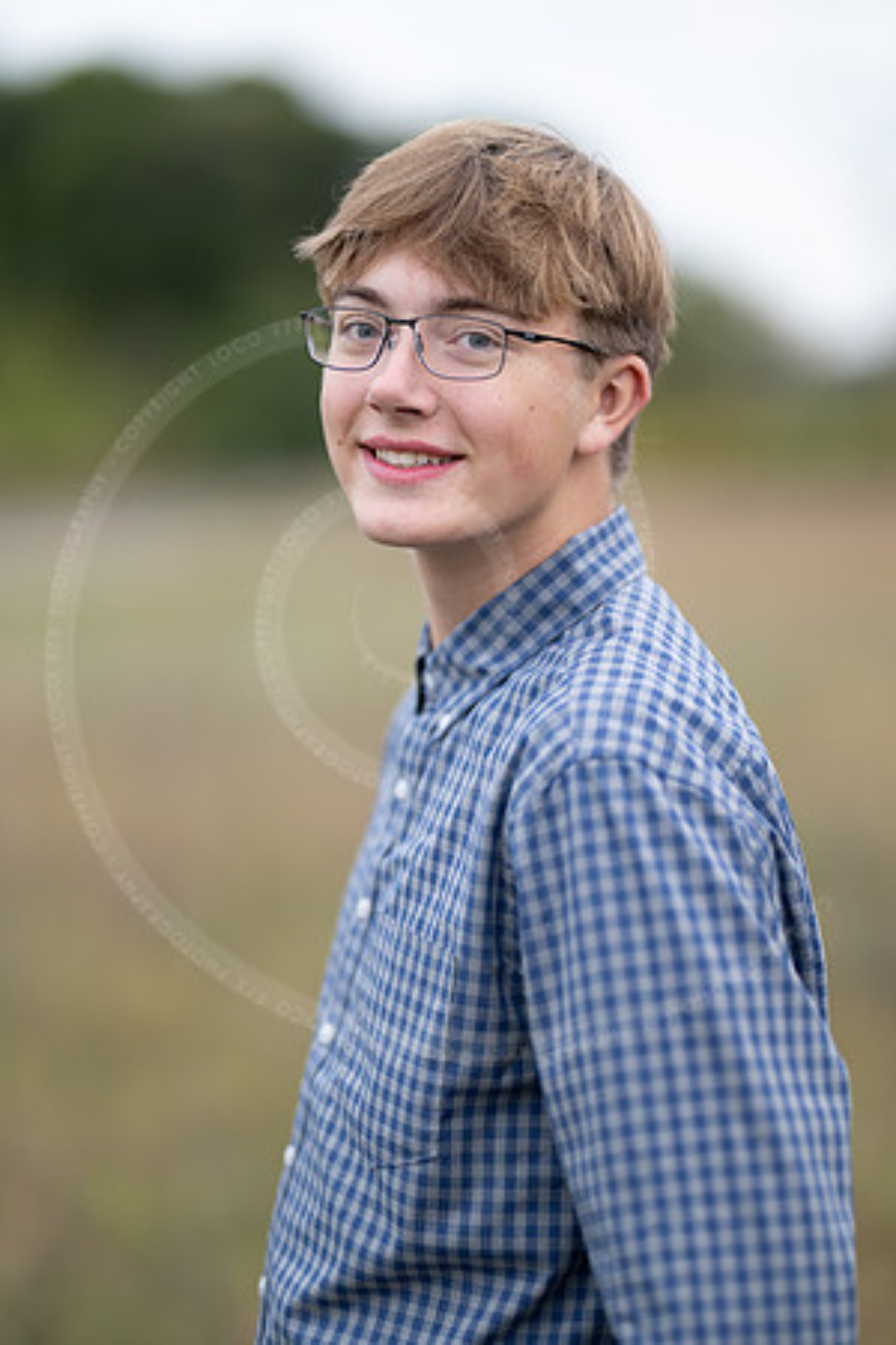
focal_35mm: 85
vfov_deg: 23.9
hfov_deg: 16.1
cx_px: 448
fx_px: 3173
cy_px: 672
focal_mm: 85
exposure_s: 1/400
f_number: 1.3
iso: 500
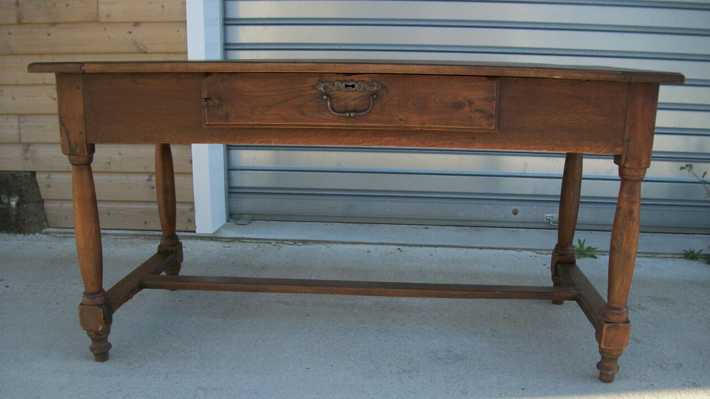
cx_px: 354
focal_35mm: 35
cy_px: 251
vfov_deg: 33.5
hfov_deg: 56.6
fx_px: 659
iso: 80
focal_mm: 5.7
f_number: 2.9
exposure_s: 1/400
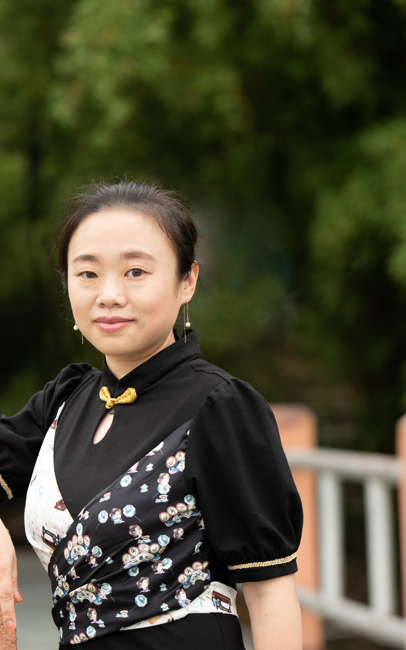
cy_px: 325
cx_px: 74
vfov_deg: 13.4
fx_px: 2762
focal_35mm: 156
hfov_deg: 8.4
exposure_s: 1/500
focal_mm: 102
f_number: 2.8
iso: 125
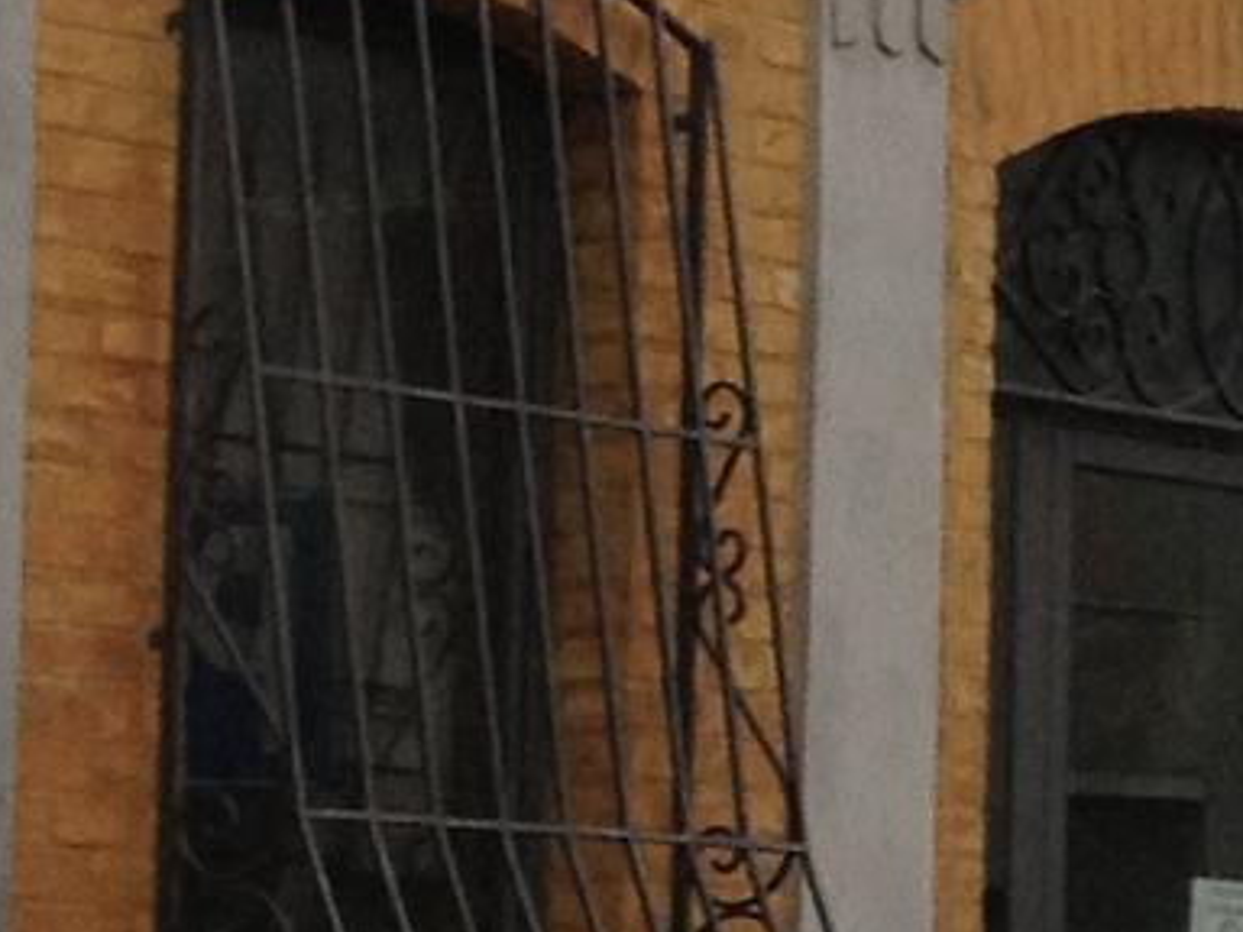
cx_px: 2525
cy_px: 338
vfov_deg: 6.2
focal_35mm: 238
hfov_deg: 7.9
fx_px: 8546
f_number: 2.4
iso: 50
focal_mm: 4.28
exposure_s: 1/160
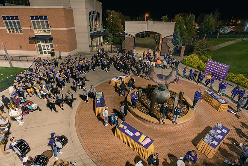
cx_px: 124
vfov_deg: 64.6
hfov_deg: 86.9
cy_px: 83
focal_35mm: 19
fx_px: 131
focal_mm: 19
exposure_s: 1/60
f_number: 4.5
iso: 2500
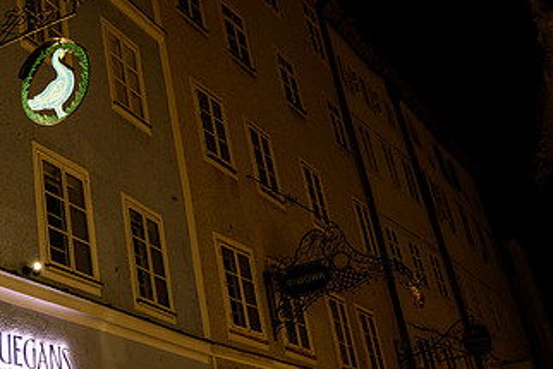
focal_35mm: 54
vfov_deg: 25.1
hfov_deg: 34.8
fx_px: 830
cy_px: 186
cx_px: 58
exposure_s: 1/20
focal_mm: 30
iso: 800
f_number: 5.6
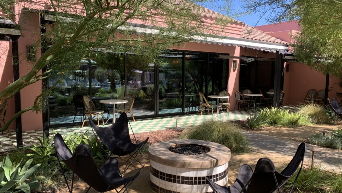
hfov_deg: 66.1
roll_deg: -0.9
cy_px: 105
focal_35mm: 29
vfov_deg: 40.2
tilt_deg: -5.4
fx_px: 263
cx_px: 173
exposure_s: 1/455
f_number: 1.8
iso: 25
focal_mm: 4.25
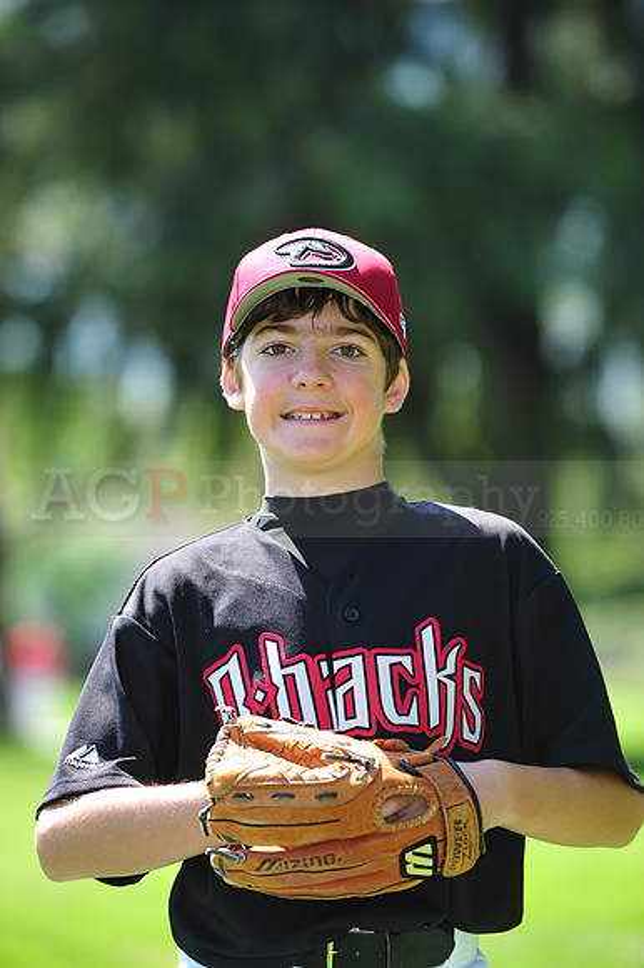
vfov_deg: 10.3
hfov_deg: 6.9
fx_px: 5373
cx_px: 322
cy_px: 484
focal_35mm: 200
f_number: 4.5
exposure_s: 1/320
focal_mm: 200
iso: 200
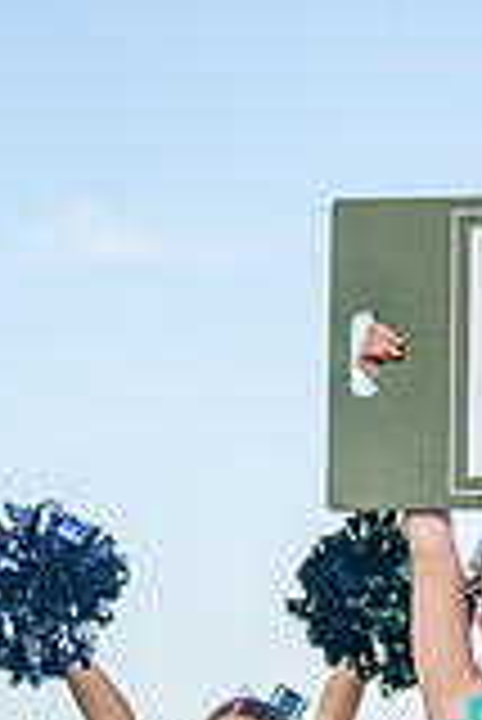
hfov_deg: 4.6
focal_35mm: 297
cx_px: 513
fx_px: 5951
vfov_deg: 6.9
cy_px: 946
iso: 500
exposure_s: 1/2500
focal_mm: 70
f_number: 2.8
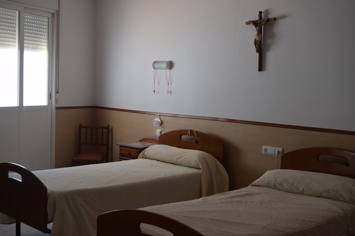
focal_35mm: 48
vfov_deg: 28.1
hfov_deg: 41.1
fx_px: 473
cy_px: 118
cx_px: 178
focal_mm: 32
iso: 400
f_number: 5
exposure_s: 1/100
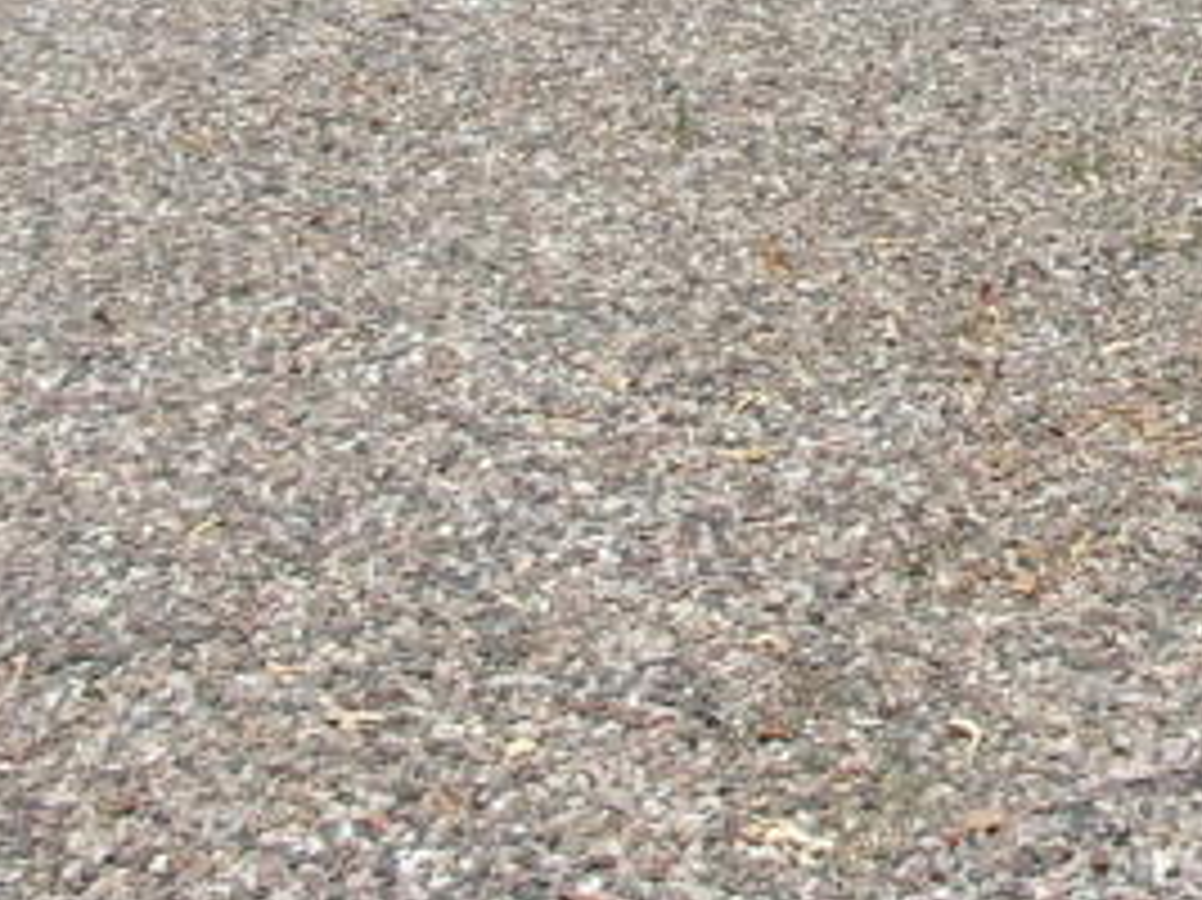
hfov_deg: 20.3
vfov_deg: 14.6
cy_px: -558
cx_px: 1324
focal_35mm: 92
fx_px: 3193
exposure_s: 1/250
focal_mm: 4.3
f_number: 10.8
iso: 200
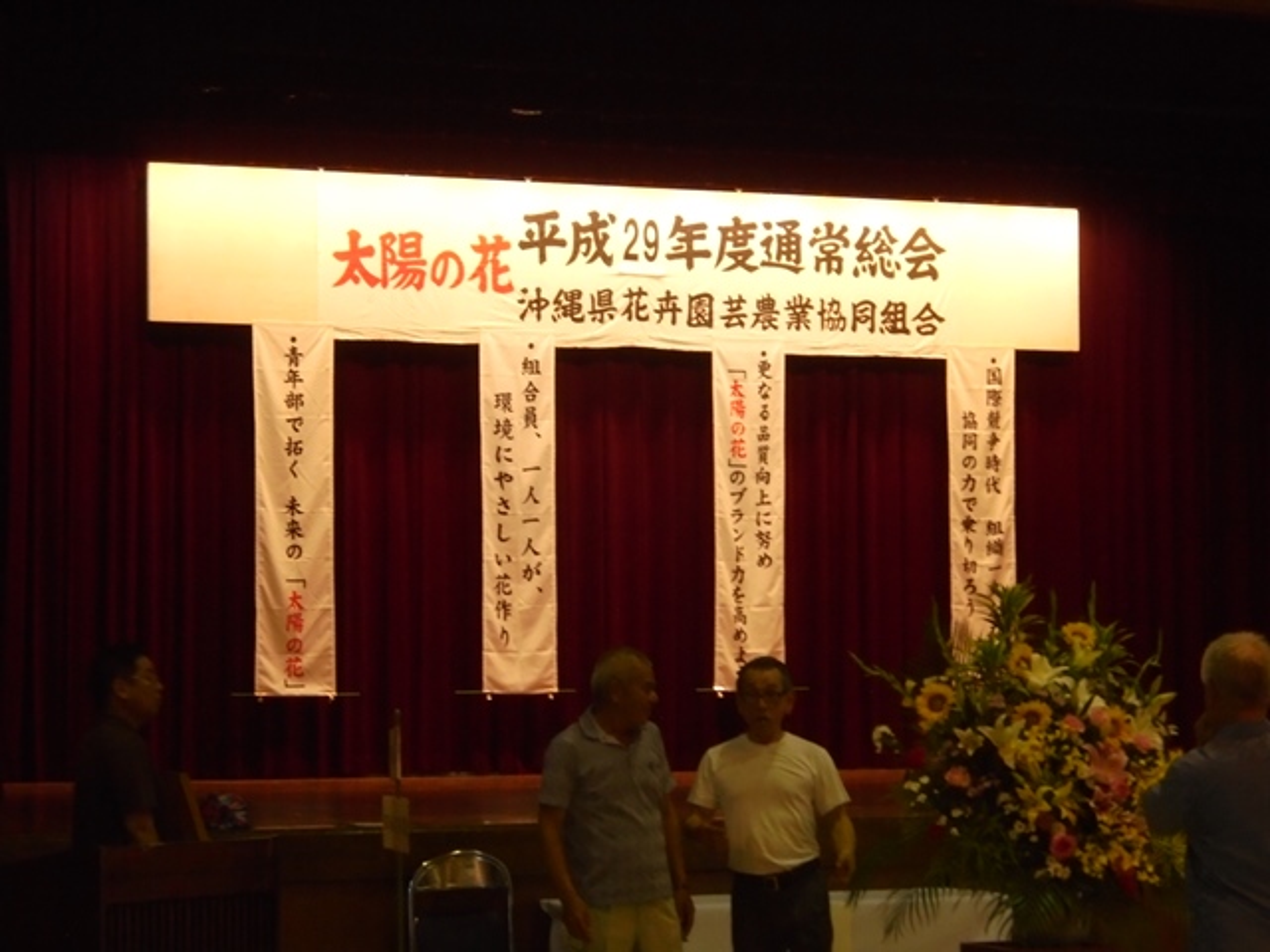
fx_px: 3449
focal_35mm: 94
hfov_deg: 20.9
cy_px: 476
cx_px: 635
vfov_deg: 15.7
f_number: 4.7
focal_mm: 16.9
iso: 400
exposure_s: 1/60
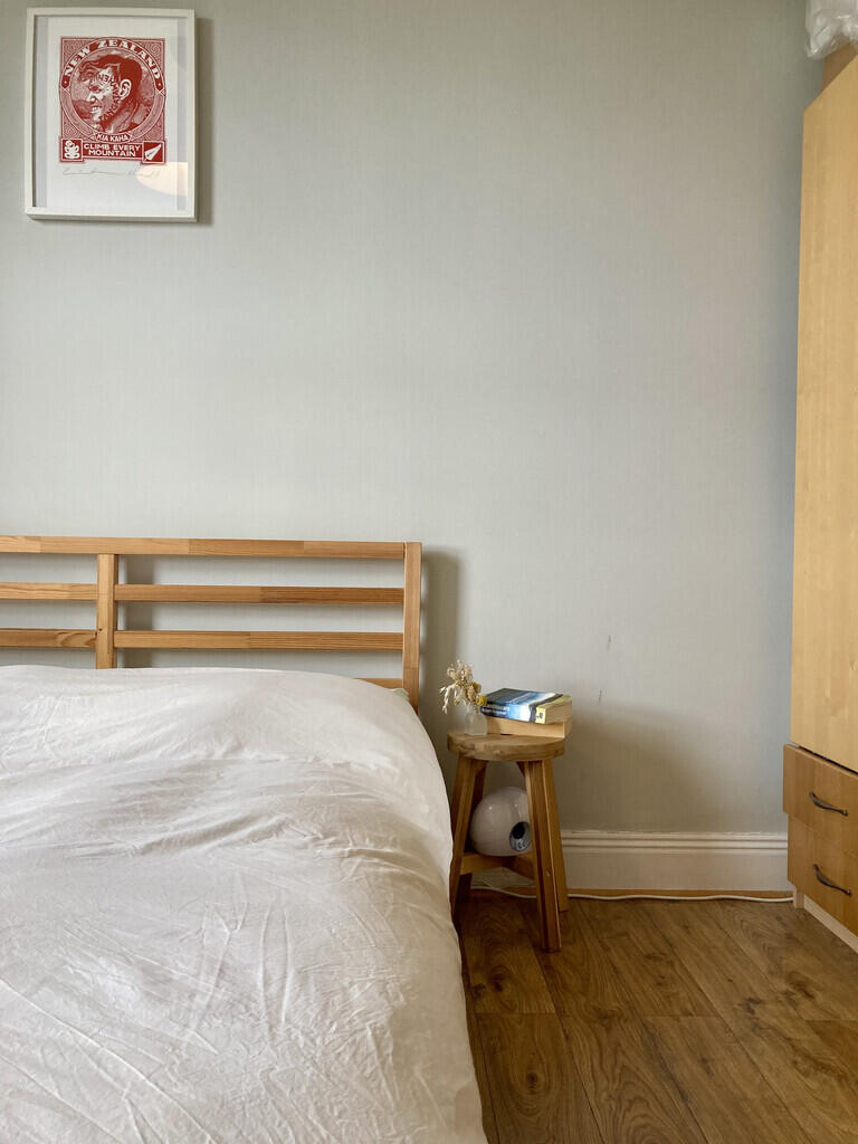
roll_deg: -1.3
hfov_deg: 49.7
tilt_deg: +0.5
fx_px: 925
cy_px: 572
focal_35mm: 28
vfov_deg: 63.4
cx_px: 429
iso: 80
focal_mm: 3.99
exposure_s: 1/105
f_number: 1.8
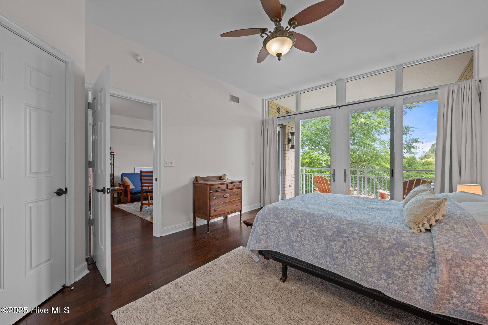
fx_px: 190
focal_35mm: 14
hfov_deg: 104.3
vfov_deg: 81.2
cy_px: 162
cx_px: 244
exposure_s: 1/2.5
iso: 100
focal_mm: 14
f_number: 9
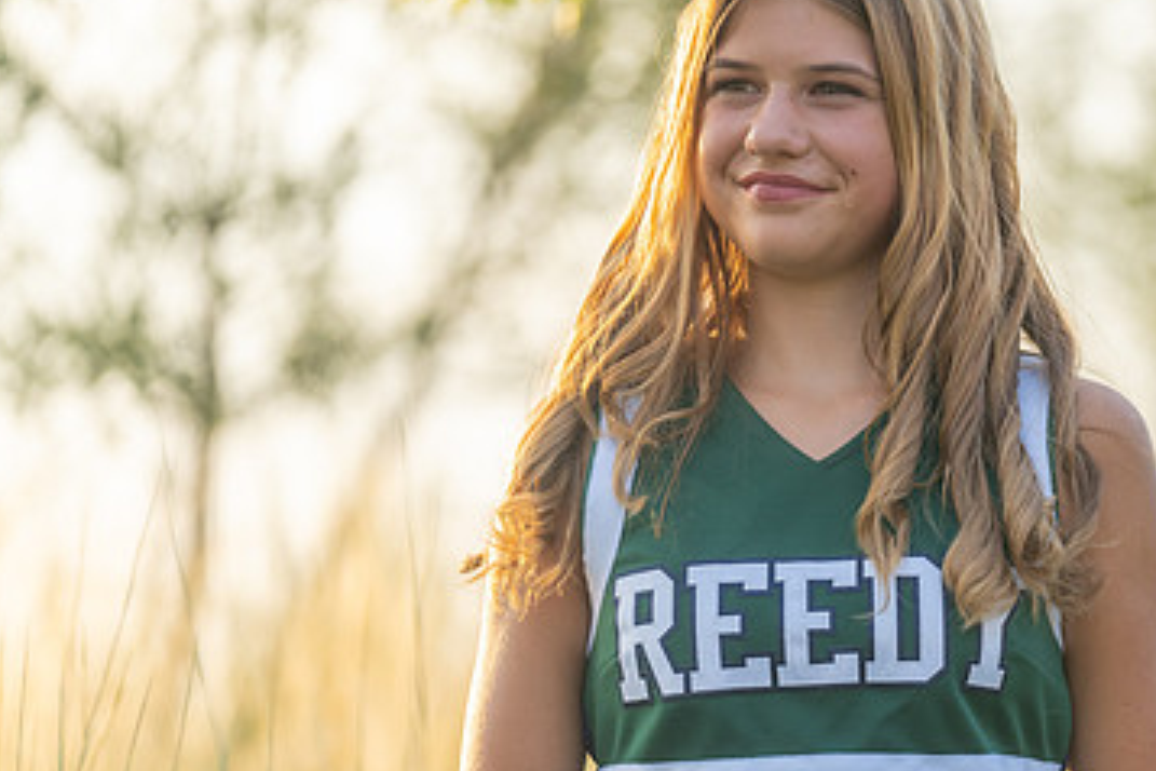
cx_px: 842
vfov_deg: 4.8
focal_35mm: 286
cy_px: 397
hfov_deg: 7.2
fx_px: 9183
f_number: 2.8
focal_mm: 176
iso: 100
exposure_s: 1/250
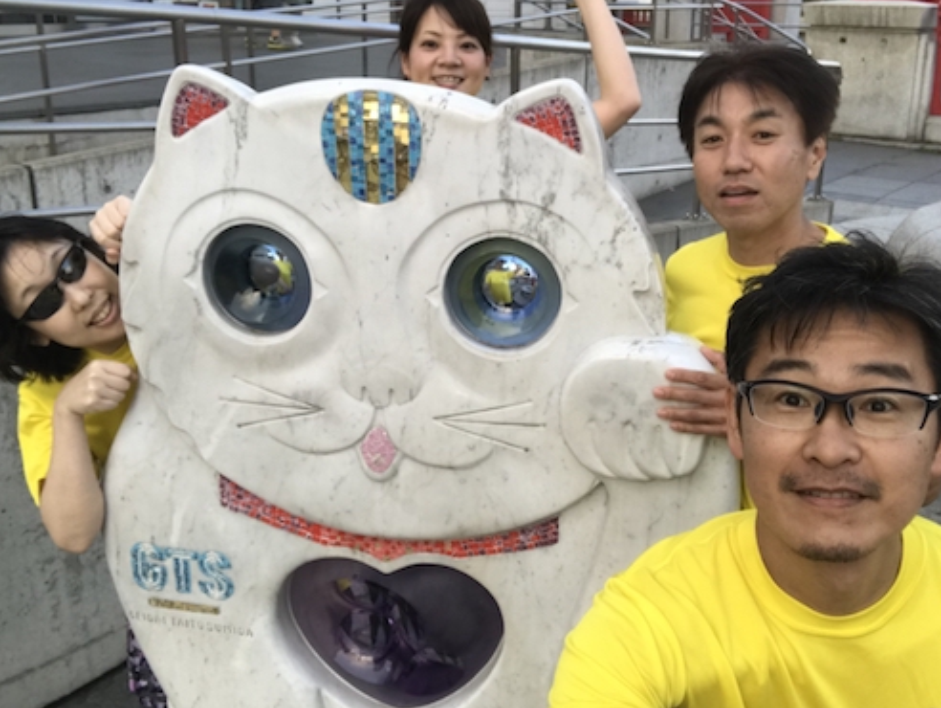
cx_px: 528
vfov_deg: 36.9
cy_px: 347
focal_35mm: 39
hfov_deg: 47.7
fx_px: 1061
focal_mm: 2.87
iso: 25
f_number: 2.2
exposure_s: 1/50
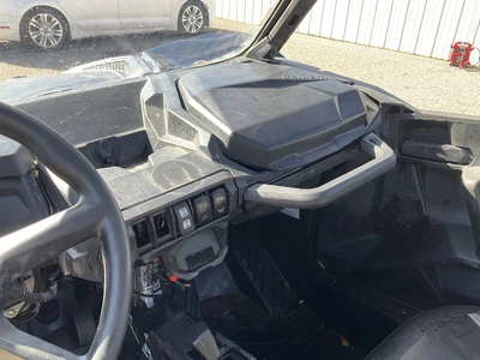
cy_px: 180
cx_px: 240
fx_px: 402
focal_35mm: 29
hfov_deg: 61.7
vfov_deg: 48.2
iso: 25
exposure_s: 1/239
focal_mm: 3
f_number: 1.8
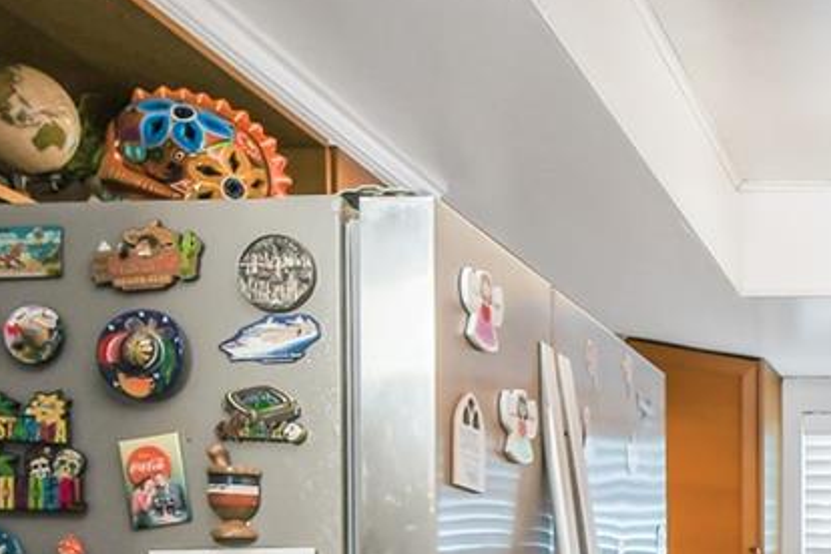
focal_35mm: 58
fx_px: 1339
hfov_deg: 29.0
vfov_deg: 21.9
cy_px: 638
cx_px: 1038
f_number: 7.1
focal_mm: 10
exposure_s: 1/6
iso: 100
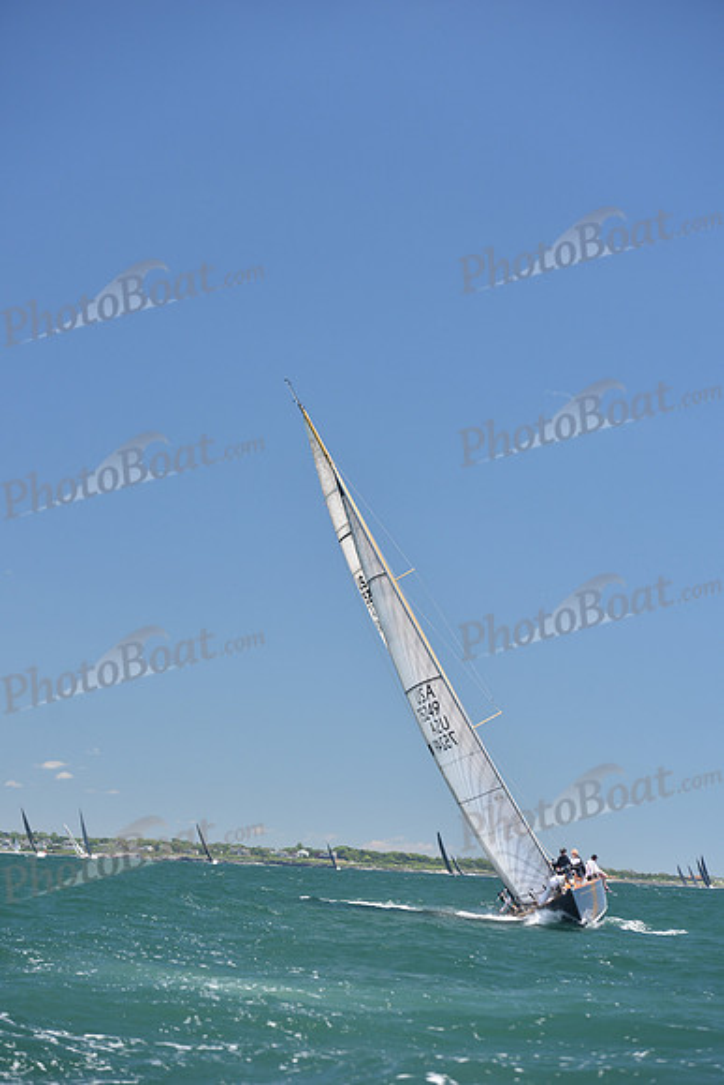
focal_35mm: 95
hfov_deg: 14.4
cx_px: 362
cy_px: 542
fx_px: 2864
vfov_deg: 21.5
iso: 320
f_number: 4.5
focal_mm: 95
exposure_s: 1/800
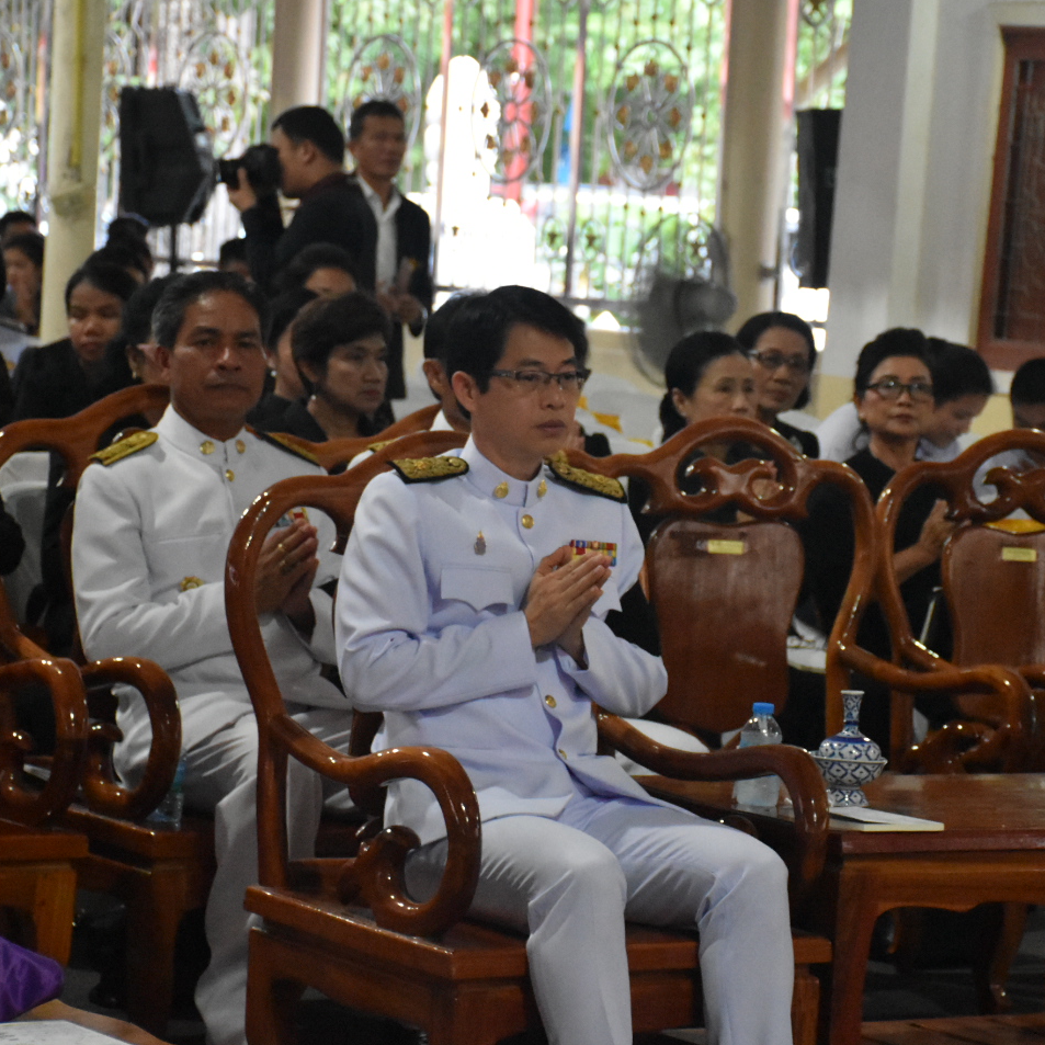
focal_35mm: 130
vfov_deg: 13.4
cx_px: 661
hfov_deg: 13.4
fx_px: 4440
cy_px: 552
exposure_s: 1/60
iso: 6400
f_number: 5
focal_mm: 60
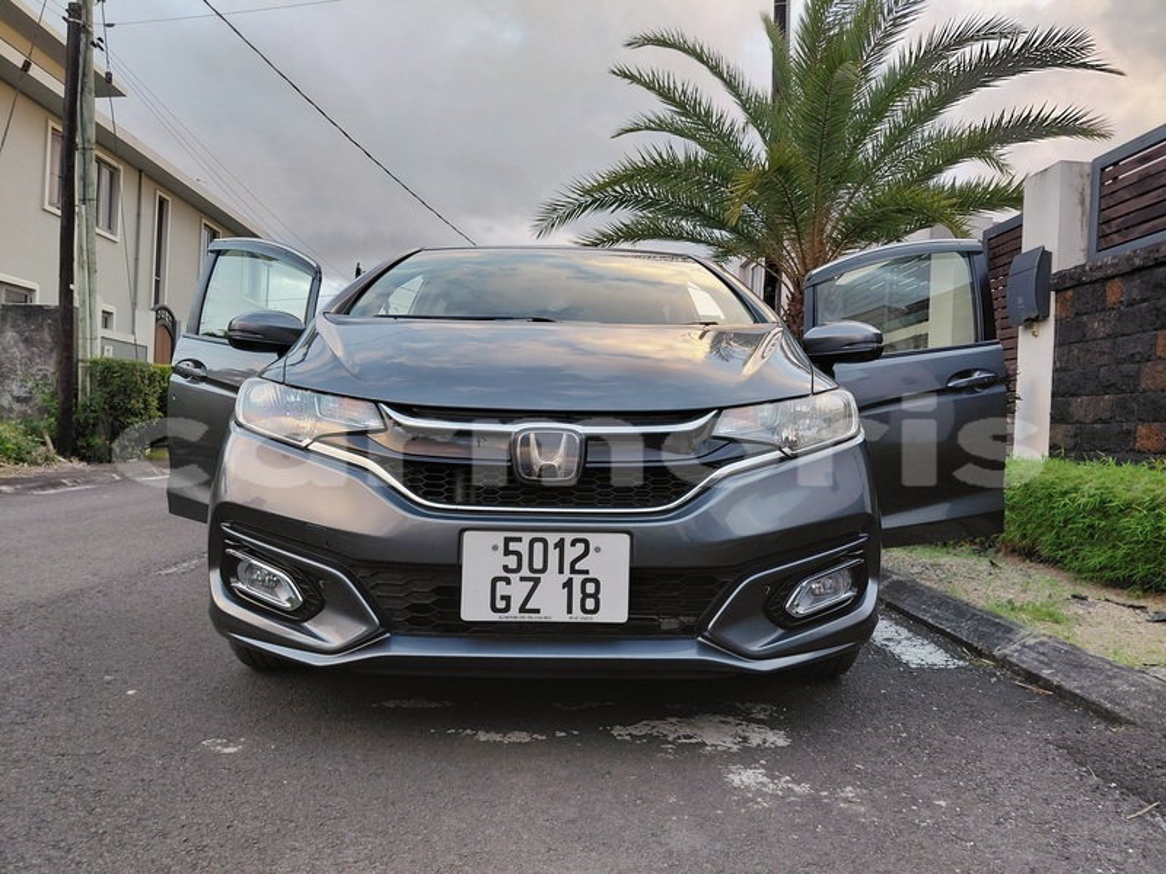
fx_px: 842
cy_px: 437
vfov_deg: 54.9
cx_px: 583
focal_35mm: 25
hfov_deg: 69.4
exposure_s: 1/100
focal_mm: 4.69
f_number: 1.8
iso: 64
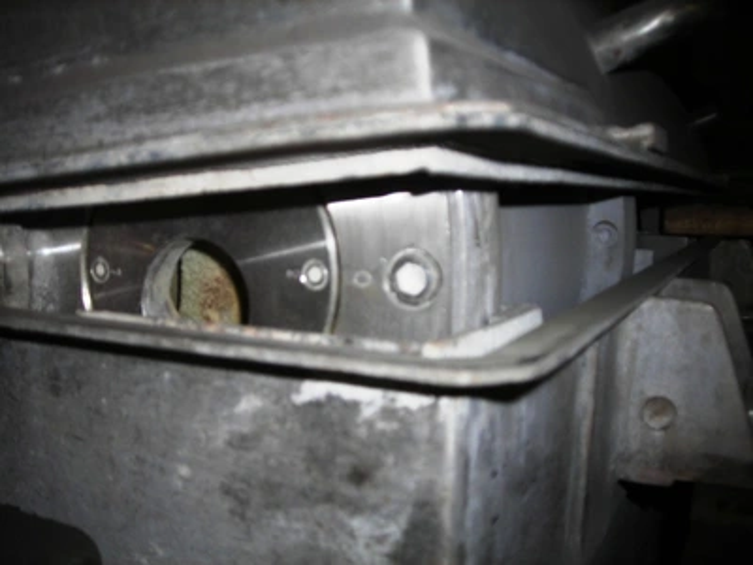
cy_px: 282
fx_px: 827
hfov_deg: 49.0
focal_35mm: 38
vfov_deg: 37.7
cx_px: 376
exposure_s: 1/60.1
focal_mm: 6.3
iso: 50
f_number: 3.2
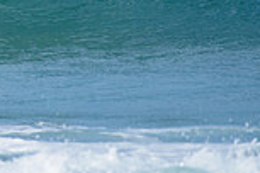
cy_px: -98
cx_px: -194
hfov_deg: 1.1
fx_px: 13656
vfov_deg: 0.7
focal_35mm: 1891
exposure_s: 1/2500
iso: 250
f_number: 6.3
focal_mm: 500
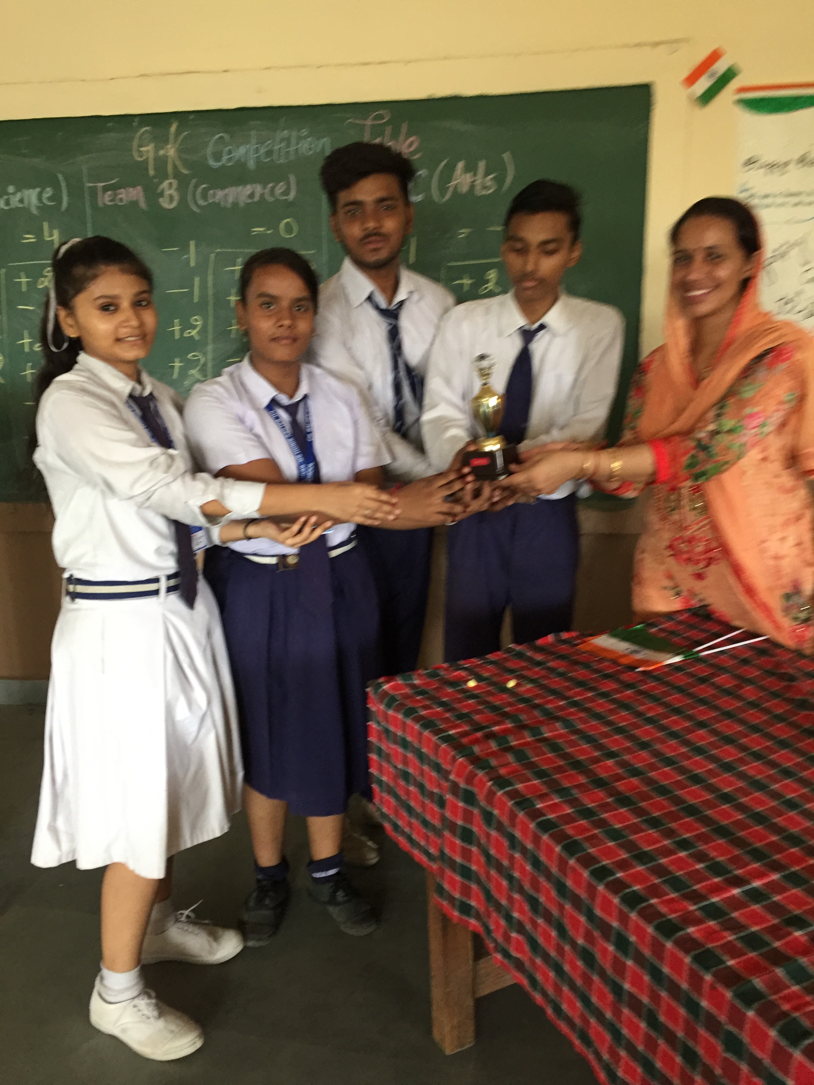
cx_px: 407
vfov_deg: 61.7
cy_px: 542
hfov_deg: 48.2
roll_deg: +0.4
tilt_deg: -16.4
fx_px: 909
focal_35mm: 29
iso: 160
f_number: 2.2
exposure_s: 1/33
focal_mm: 4.15
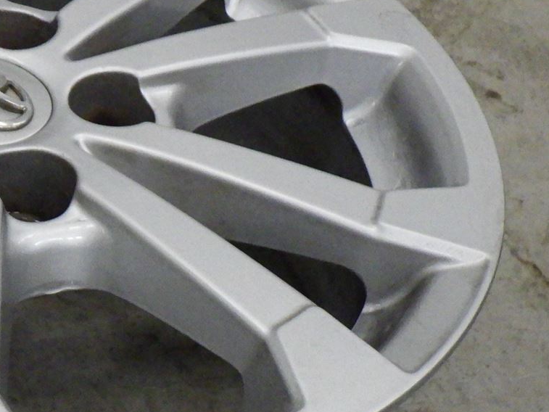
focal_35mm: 92
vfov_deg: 16.0
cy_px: 318
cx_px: -2
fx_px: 1459
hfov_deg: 20.6
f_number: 3.8
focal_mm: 6.1
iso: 400
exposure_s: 1/50
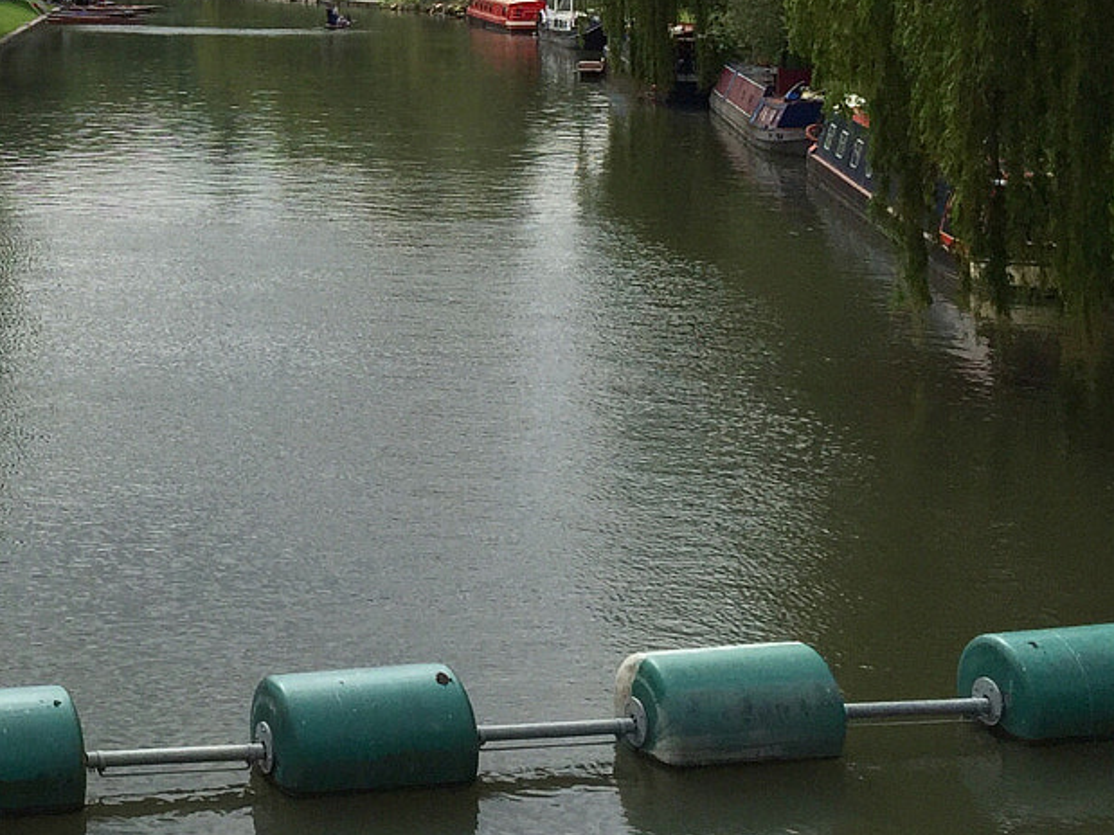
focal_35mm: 75
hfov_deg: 24.2
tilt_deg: -0.7
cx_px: -121
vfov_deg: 18.9
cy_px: -68
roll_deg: -0.8
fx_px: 2413
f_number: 2.2
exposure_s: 1/3300
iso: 32
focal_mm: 4.15
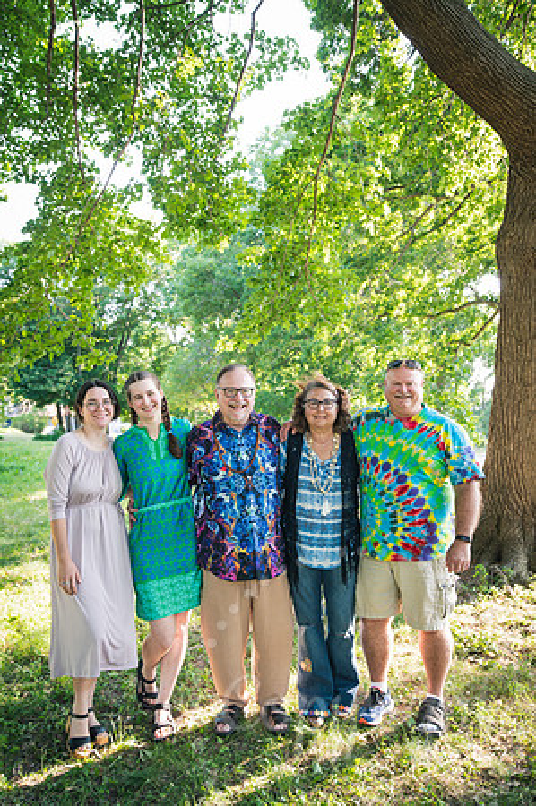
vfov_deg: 55.8
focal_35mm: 34
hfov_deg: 38.8
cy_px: 403
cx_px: 268
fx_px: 761
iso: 800
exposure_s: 1/320
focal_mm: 34
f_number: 3.5
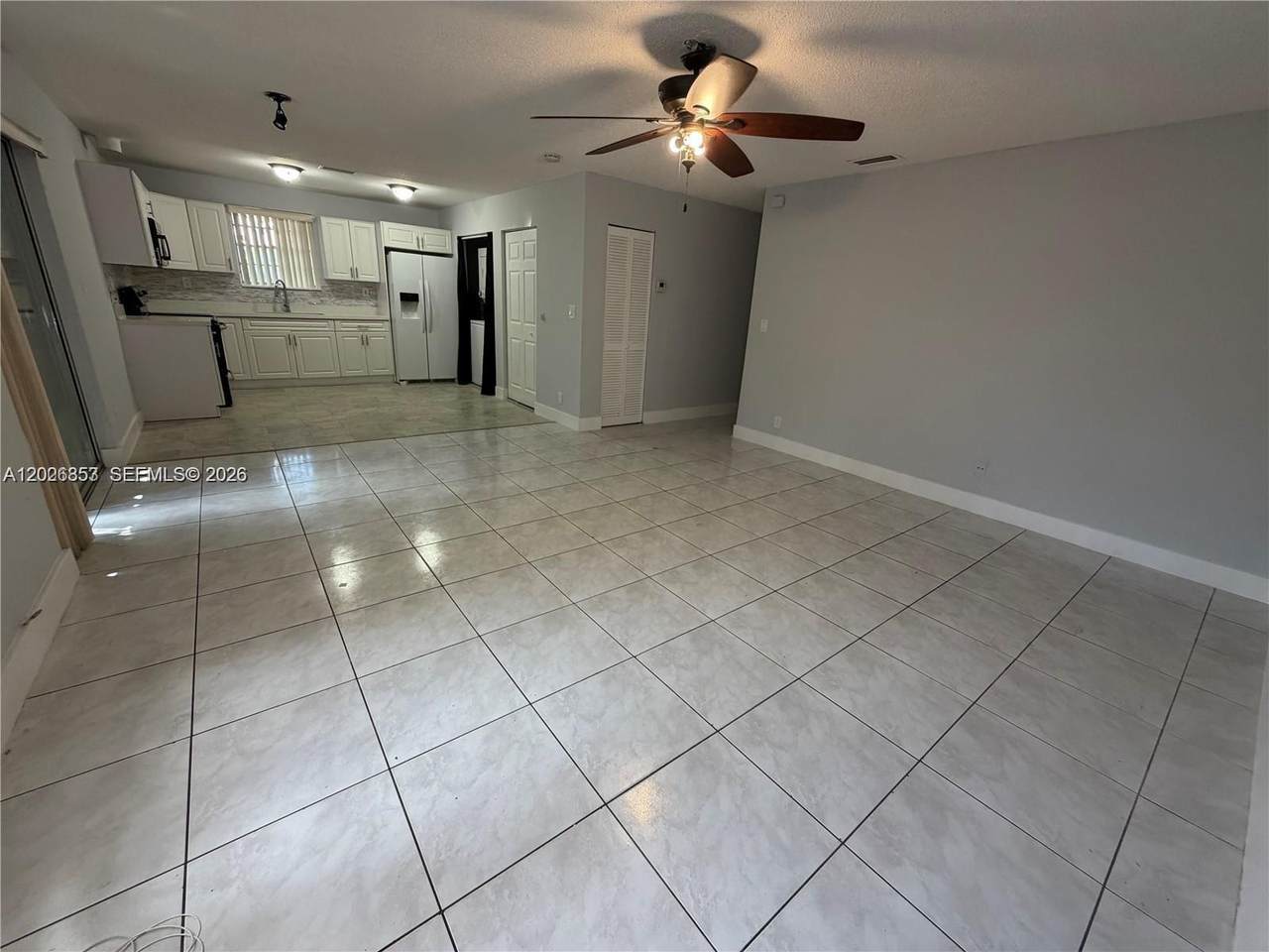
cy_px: 476
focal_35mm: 14
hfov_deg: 102.1
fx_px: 513
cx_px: 634
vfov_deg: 85.7
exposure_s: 1/120
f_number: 2.2
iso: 160
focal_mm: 2.22
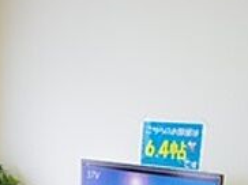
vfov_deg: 16.6
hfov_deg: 23.7
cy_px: 275
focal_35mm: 81
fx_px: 580
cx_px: 40
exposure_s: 1/40
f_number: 2.8
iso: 250
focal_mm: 5
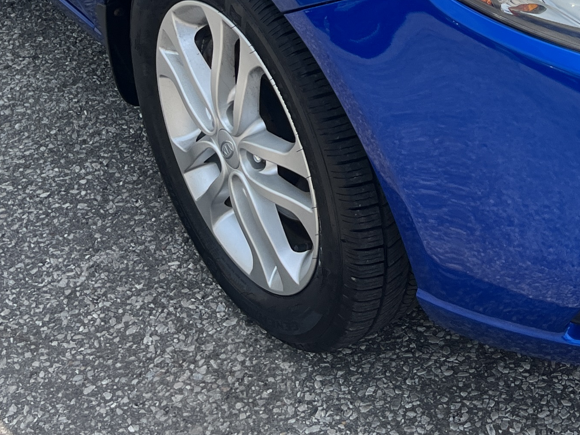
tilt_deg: -20.7
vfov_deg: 17.2
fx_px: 1307
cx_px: 521
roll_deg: -0.1
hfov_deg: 24.3
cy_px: -201
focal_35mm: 78
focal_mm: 5.1
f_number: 1.6
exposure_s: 1/2358
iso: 50
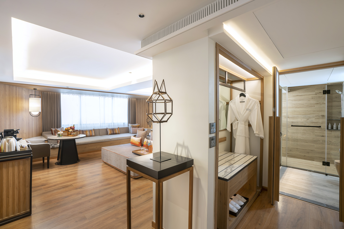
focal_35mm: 16
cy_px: 114
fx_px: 153
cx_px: 172
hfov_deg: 96.7
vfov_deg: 73.8
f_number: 13
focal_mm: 16
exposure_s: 1/2.5
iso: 250
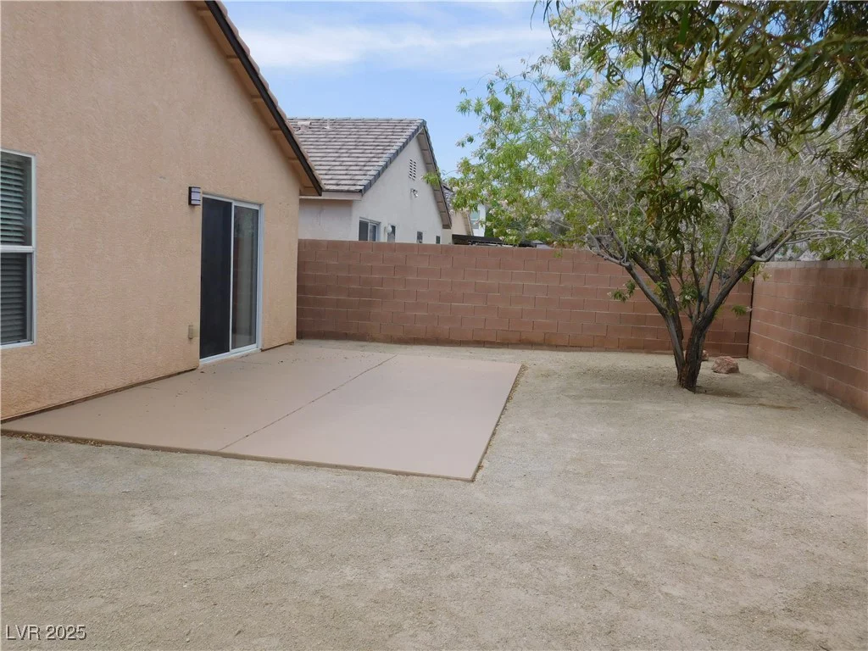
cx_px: 434
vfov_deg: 46.8
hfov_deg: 60.0
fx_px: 752
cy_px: 326
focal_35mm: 30
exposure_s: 1/1250
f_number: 3.2
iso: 125
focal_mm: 5.3
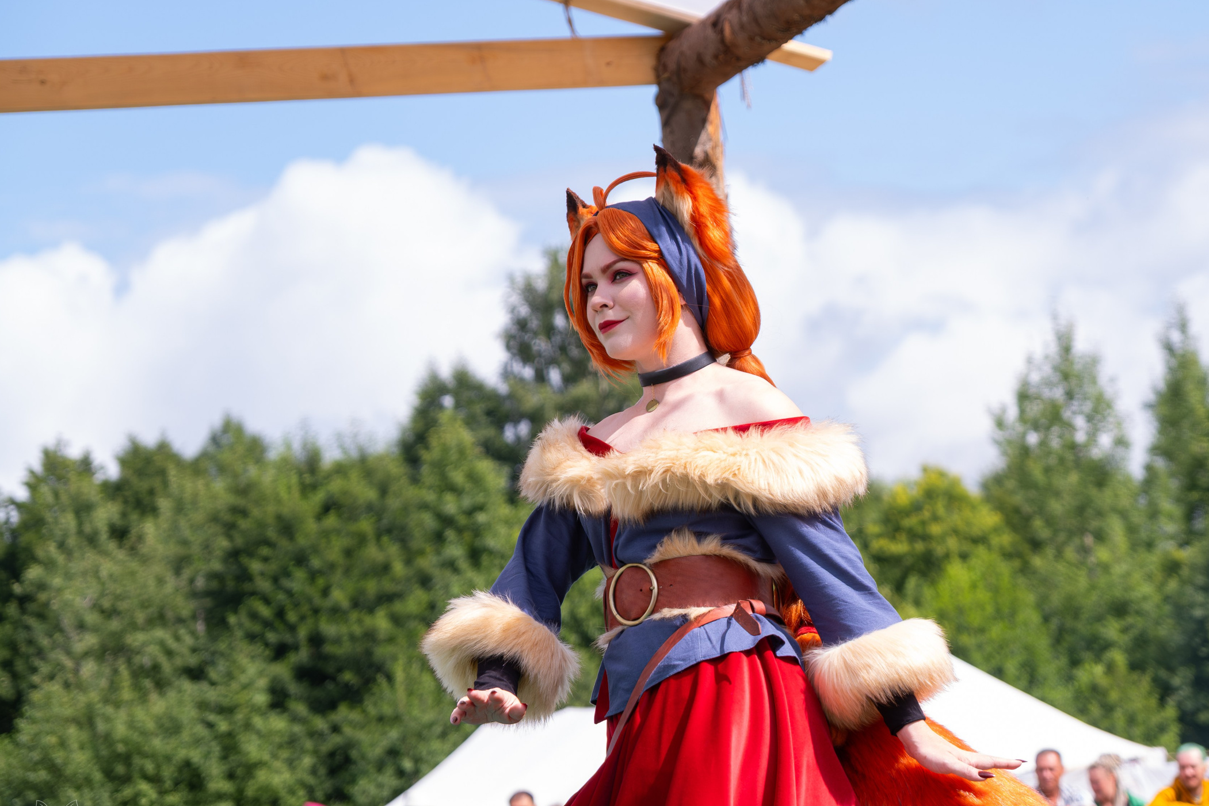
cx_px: 769
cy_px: 381
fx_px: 3593
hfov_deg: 19.1
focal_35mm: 107
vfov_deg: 12.8
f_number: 3.2
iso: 200
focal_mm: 55
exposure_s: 1/1600
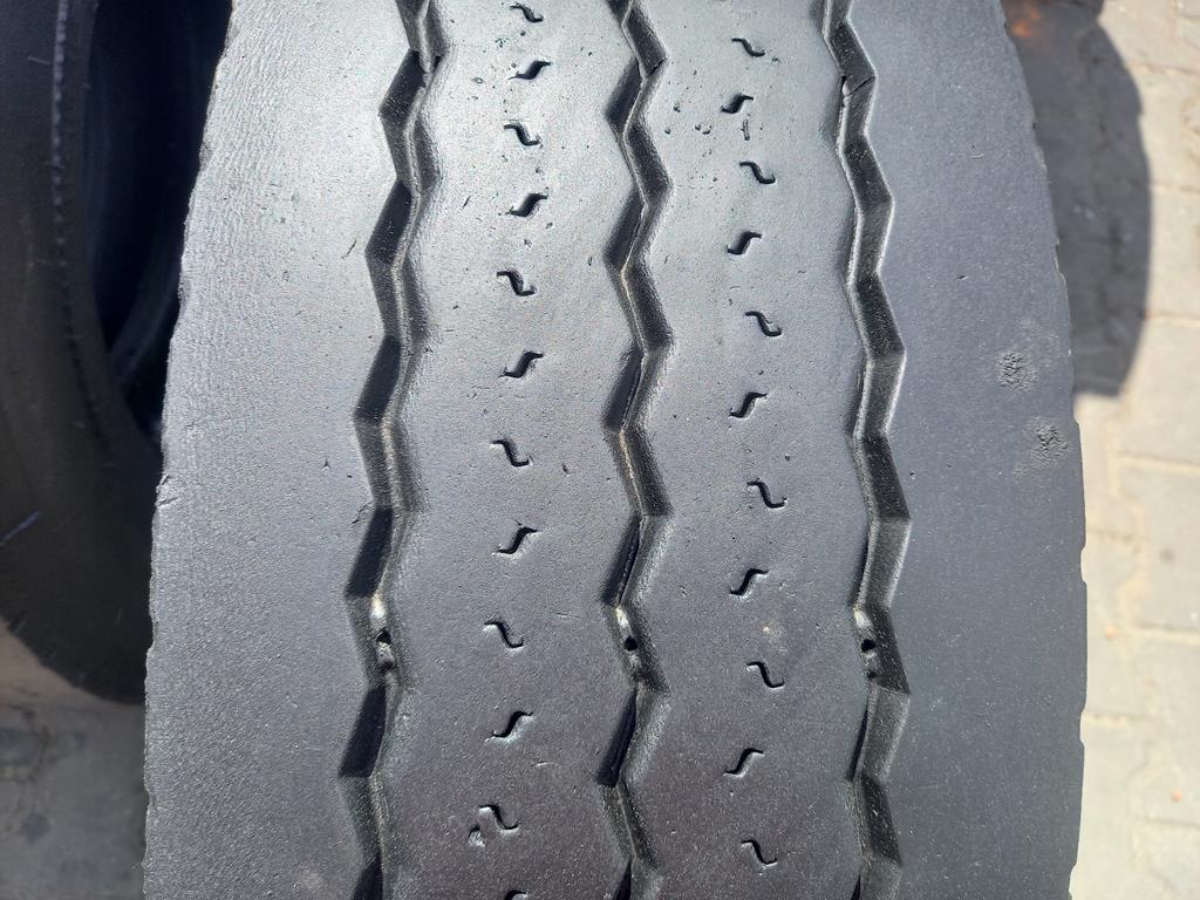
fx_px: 867
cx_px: 600
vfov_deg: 54.9
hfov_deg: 69.4
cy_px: 450
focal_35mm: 25
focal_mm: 4.65
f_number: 1.8
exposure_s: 1/325
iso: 50
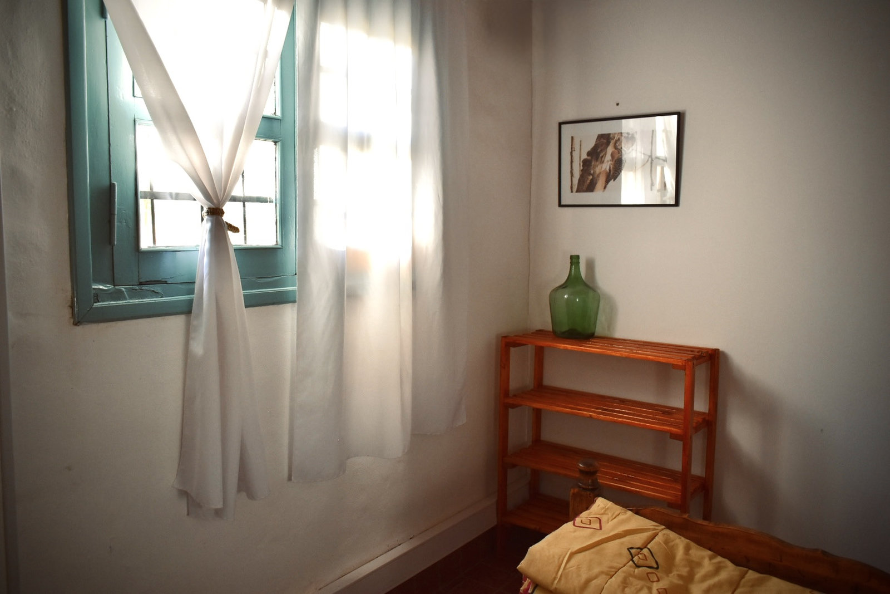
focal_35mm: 27
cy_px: 297
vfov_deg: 47.9
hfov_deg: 67.4
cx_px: 445
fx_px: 668
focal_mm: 18
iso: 640
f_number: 4
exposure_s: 1/60
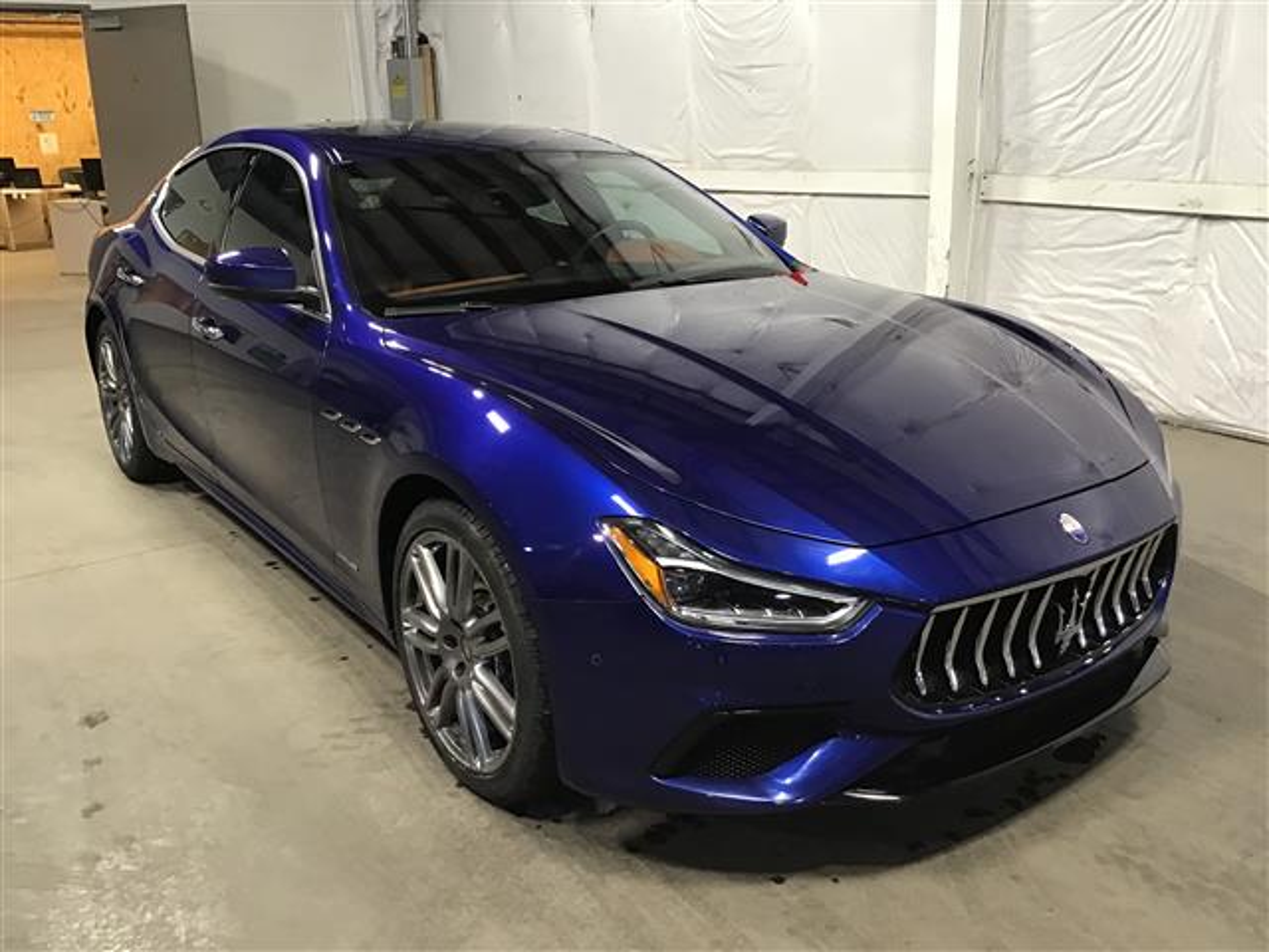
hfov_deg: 58.4
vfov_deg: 45.4
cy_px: 476
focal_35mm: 31
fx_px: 1136
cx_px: 634
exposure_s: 1/30
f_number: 2.4
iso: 100
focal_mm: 3.3
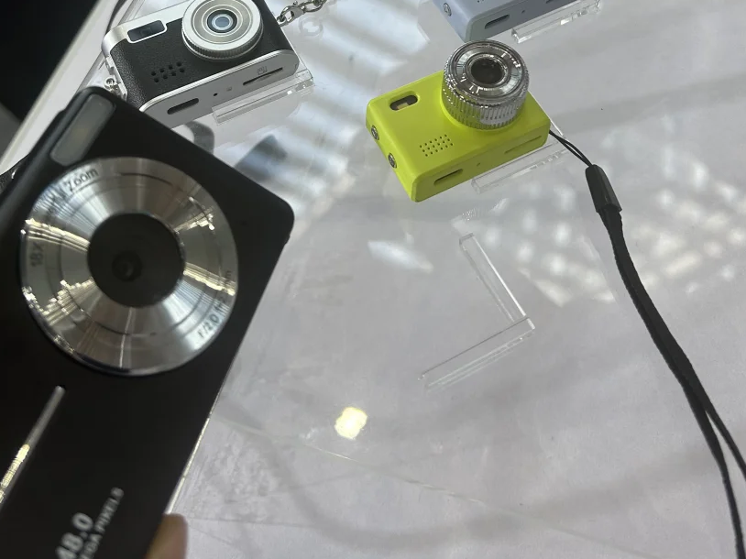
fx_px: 991
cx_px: 385
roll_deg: +28.3
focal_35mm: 46
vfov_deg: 29.7
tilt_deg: -39.4
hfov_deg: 41.2
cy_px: 18
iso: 40
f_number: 1.5
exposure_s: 1/163
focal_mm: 5.7
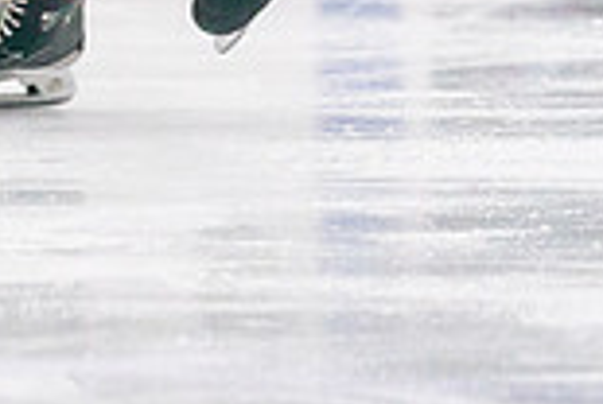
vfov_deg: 1.1
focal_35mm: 1247
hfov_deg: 1.6
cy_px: -41
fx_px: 20927
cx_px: -447
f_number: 2.8
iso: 4000
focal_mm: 200
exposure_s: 1/1600
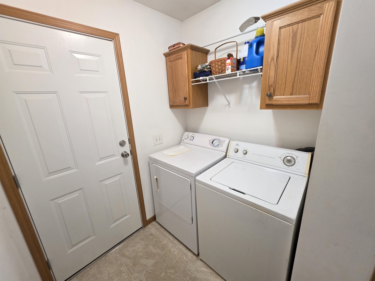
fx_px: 141
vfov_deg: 89.9
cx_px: 188
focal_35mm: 13
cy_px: 140
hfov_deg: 106.2
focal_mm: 2.2
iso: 400
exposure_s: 1/60
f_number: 1.9
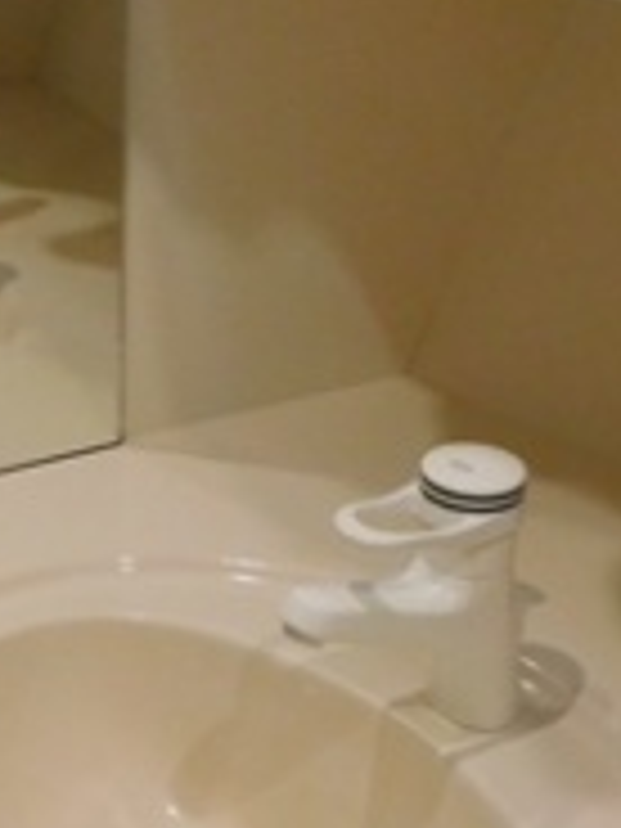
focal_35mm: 75
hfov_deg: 19.6
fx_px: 1794
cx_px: 292
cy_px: 454
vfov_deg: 26.0
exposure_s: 1/30
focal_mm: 4
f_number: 3
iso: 400
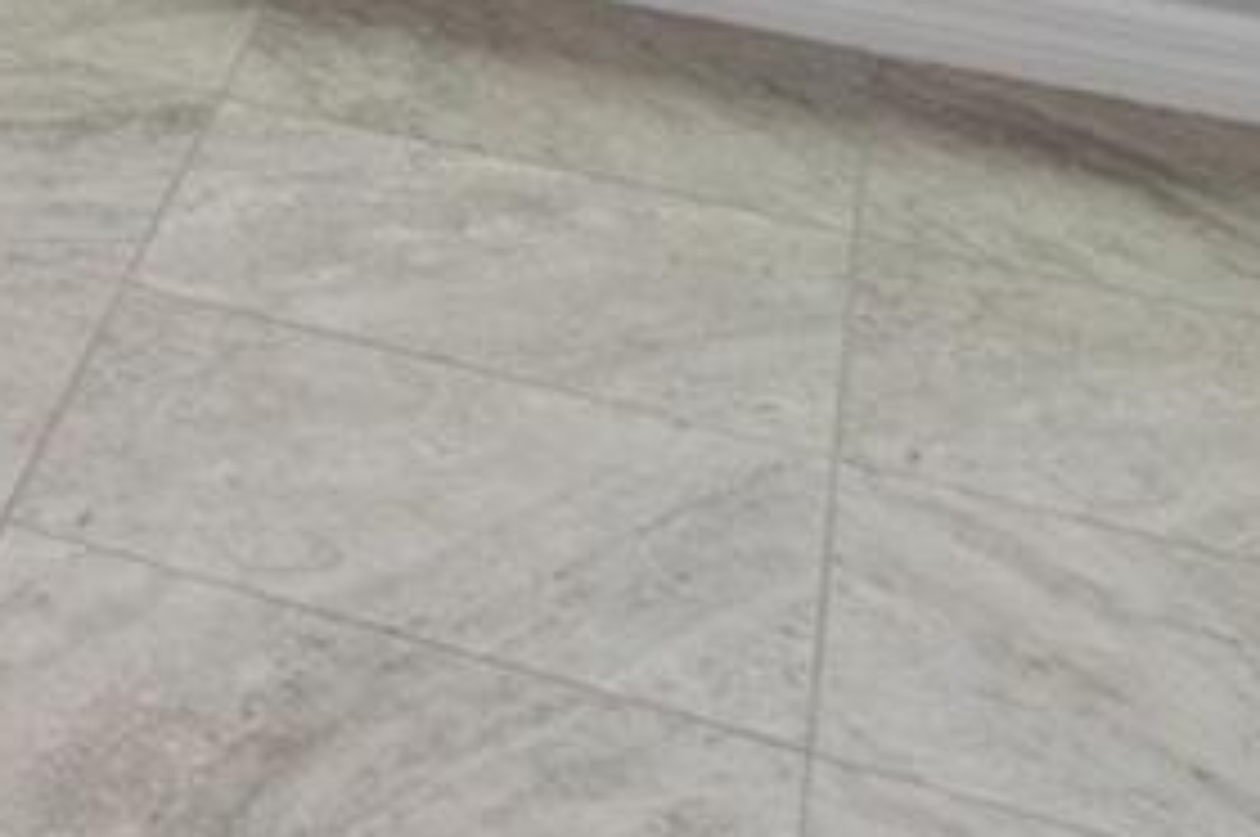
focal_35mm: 103
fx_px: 3601
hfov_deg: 13.6
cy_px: -1426
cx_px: -1858
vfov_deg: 10.5
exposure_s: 1/2.5
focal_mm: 12
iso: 320
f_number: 8
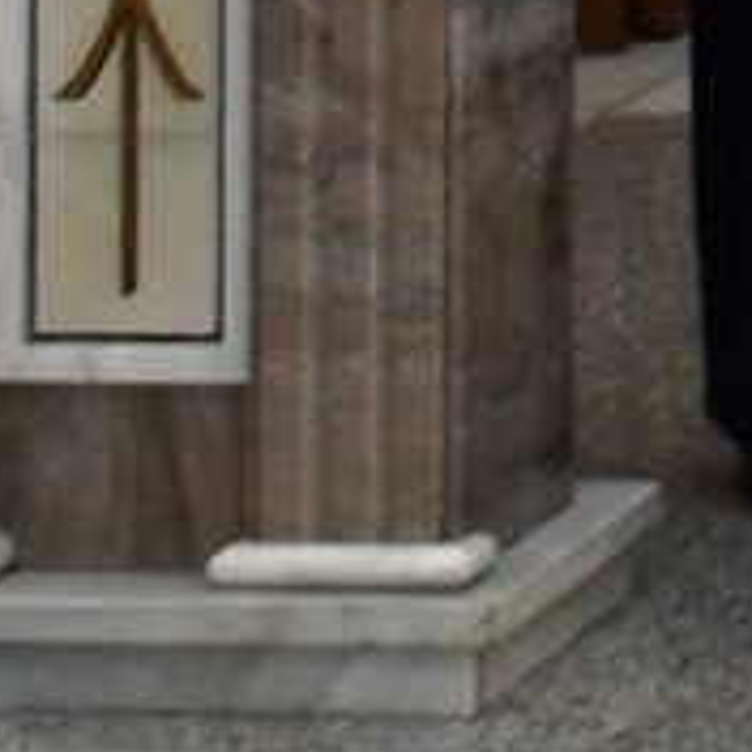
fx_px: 7103
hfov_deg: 5.6
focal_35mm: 289
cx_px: 2461
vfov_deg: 5.6
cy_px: -1690
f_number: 3.5
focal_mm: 20
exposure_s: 1/250
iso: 560
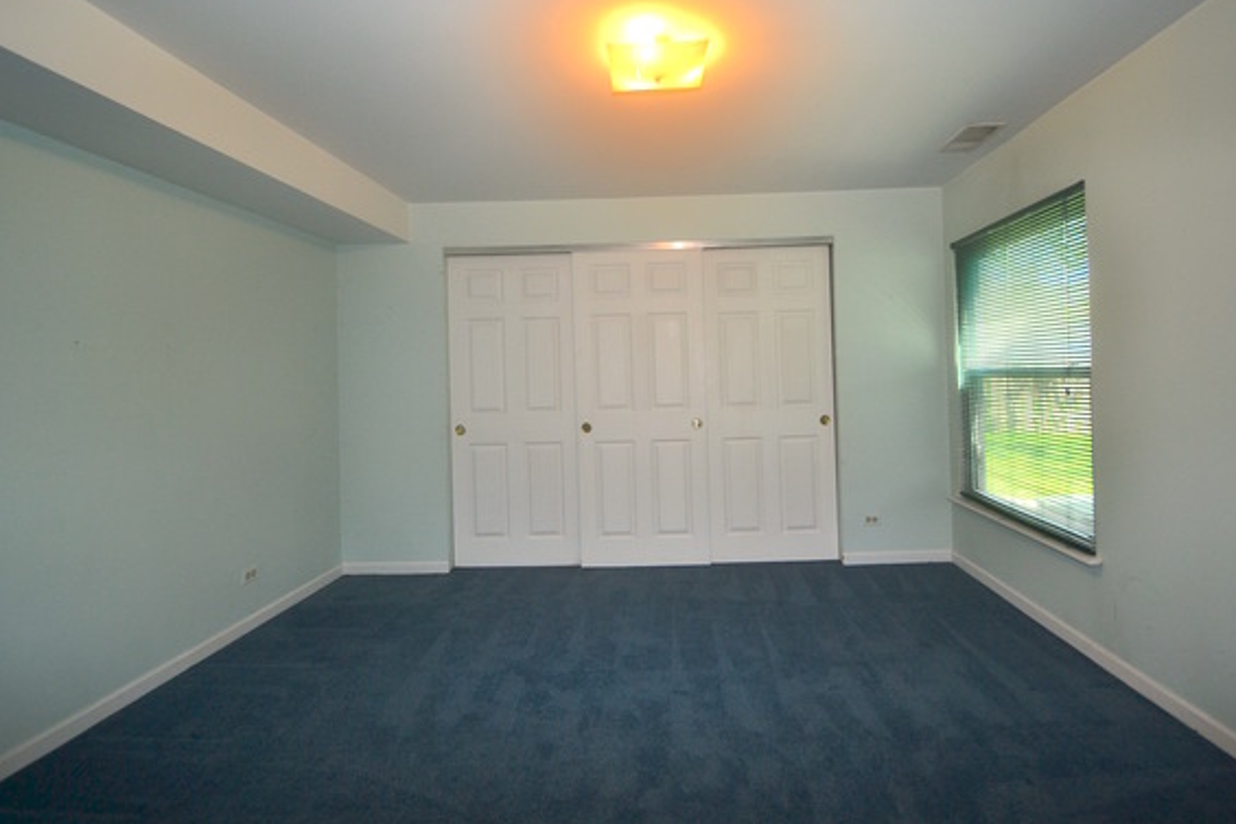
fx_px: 584
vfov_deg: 70.3
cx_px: 683
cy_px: 370
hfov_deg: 92.9
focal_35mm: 17
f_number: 4
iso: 100
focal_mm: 10
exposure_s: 1/60
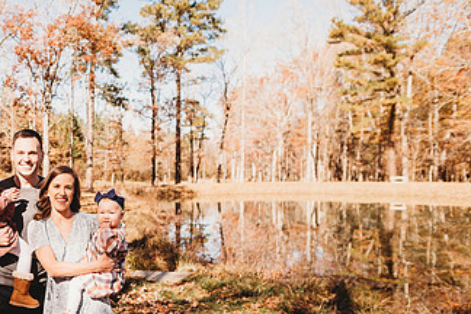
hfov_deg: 42.2
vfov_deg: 31.0
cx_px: 58
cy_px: 197
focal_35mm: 43
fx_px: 563
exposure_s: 1/1600
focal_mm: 24
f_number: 2.8
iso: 100
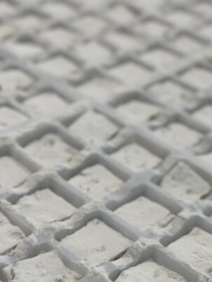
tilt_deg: -39.2
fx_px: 554
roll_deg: -4.8
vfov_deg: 28.3
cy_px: 190
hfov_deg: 21.6
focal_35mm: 68
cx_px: 145
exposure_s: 1/100
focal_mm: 6.86
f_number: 1.78
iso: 125
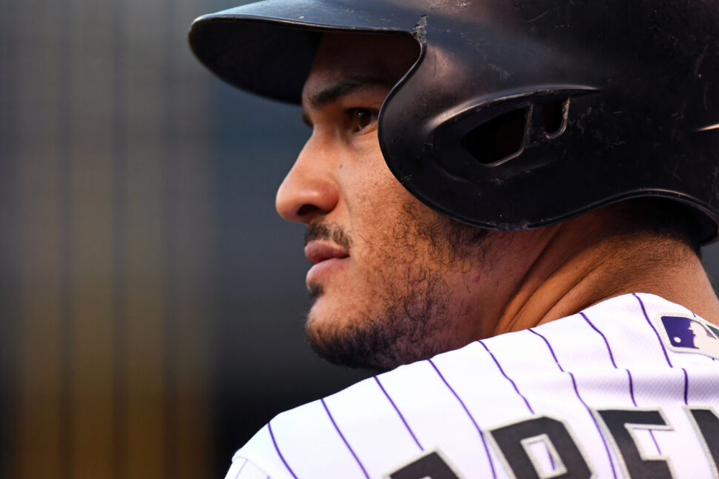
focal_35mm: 630
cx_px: 373
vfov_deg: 2.2
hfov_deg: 3.3
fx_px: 12582
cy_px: 238
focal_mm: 400
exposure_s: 1/2000
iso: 1600
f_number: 4
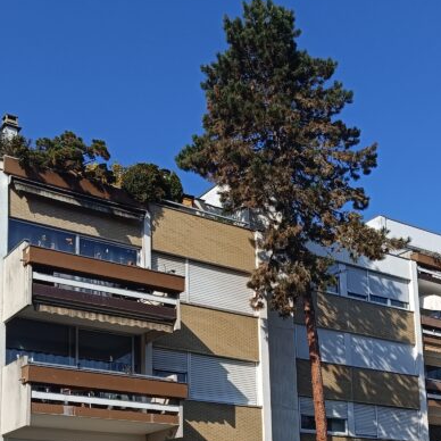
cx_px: 273
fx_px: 807
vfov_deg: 29.0
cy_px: 419
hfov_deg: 30.4
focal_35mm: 56
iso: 60
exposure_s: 1/2198
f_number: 1.88
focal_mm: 5.59
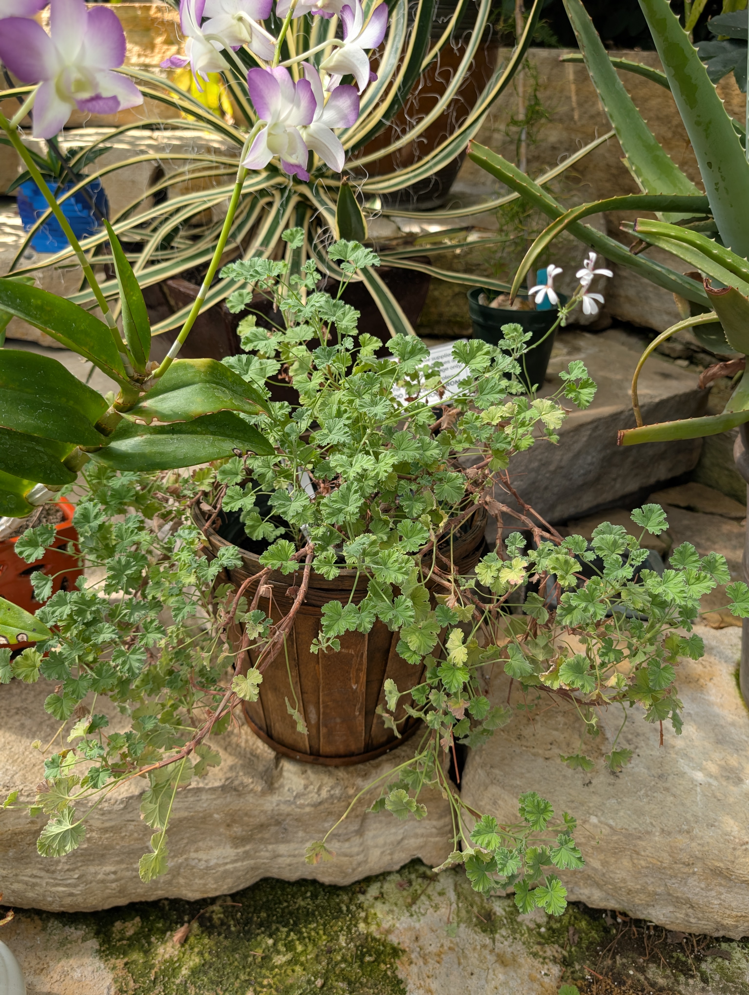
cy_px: 498
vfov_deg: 71.5
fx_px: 691
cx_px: 374
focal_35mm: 24
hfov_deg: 56.9
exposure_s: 1/155
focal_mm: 6.9
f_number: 1.68
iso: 22
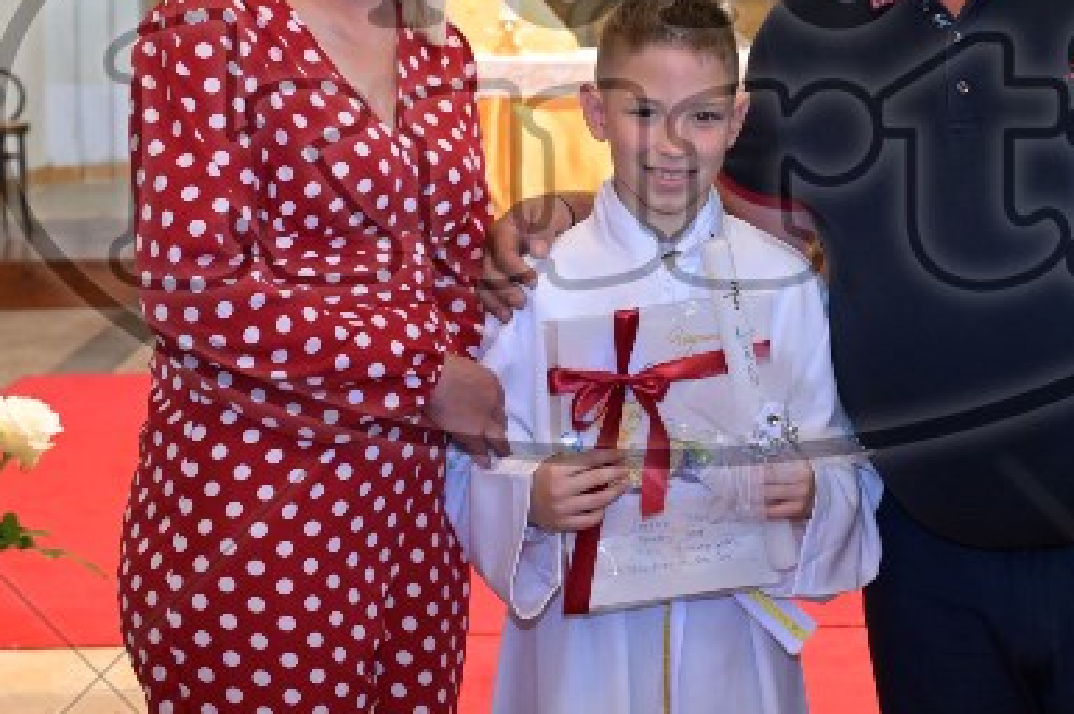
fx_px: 2116
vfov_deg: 18.9
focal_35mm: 71
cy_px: 119
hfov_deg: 28.4
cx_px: 661
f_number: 4.5
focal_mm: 42
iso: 5000
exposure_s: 1/125
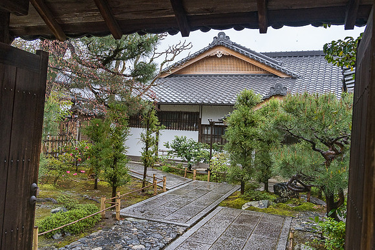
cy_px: 125
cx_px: 188
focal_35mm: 32
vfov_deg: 41.5
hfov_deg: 59.2
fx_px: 330
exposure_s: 1/200
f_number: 8
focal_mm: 28
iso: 1600
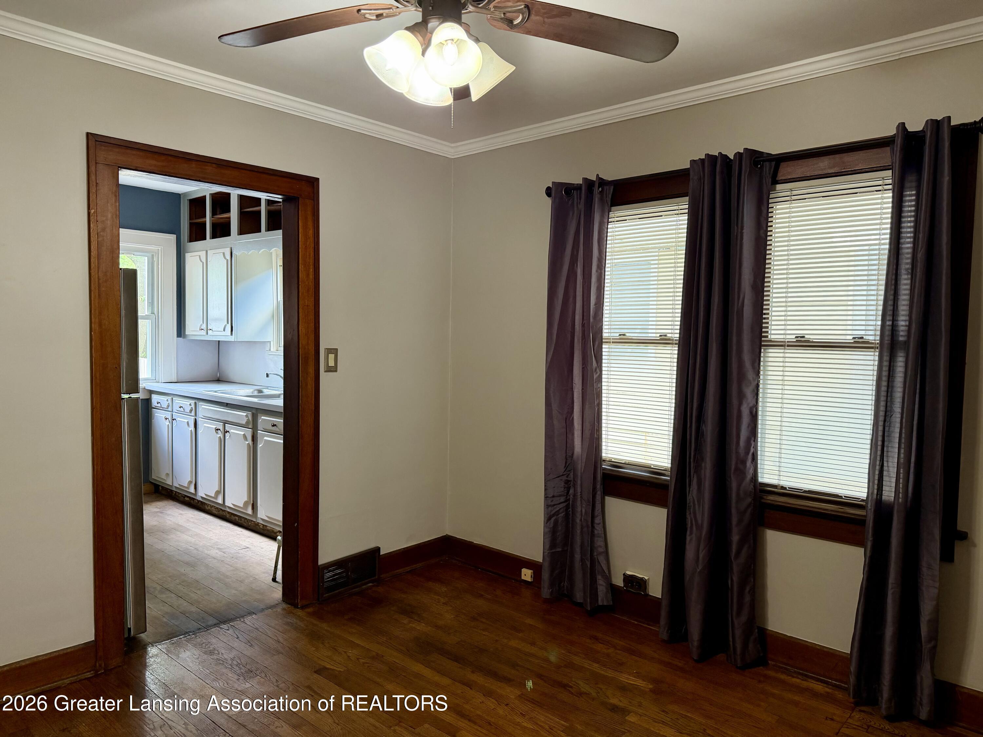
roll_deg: -0.8
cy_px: 368
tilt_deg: -3.1
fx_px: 682
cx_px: 492
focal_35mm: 24
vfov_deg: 56.8
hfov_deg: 71.6
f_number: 1.78
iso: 250
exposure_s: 1/60
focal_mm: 6.76
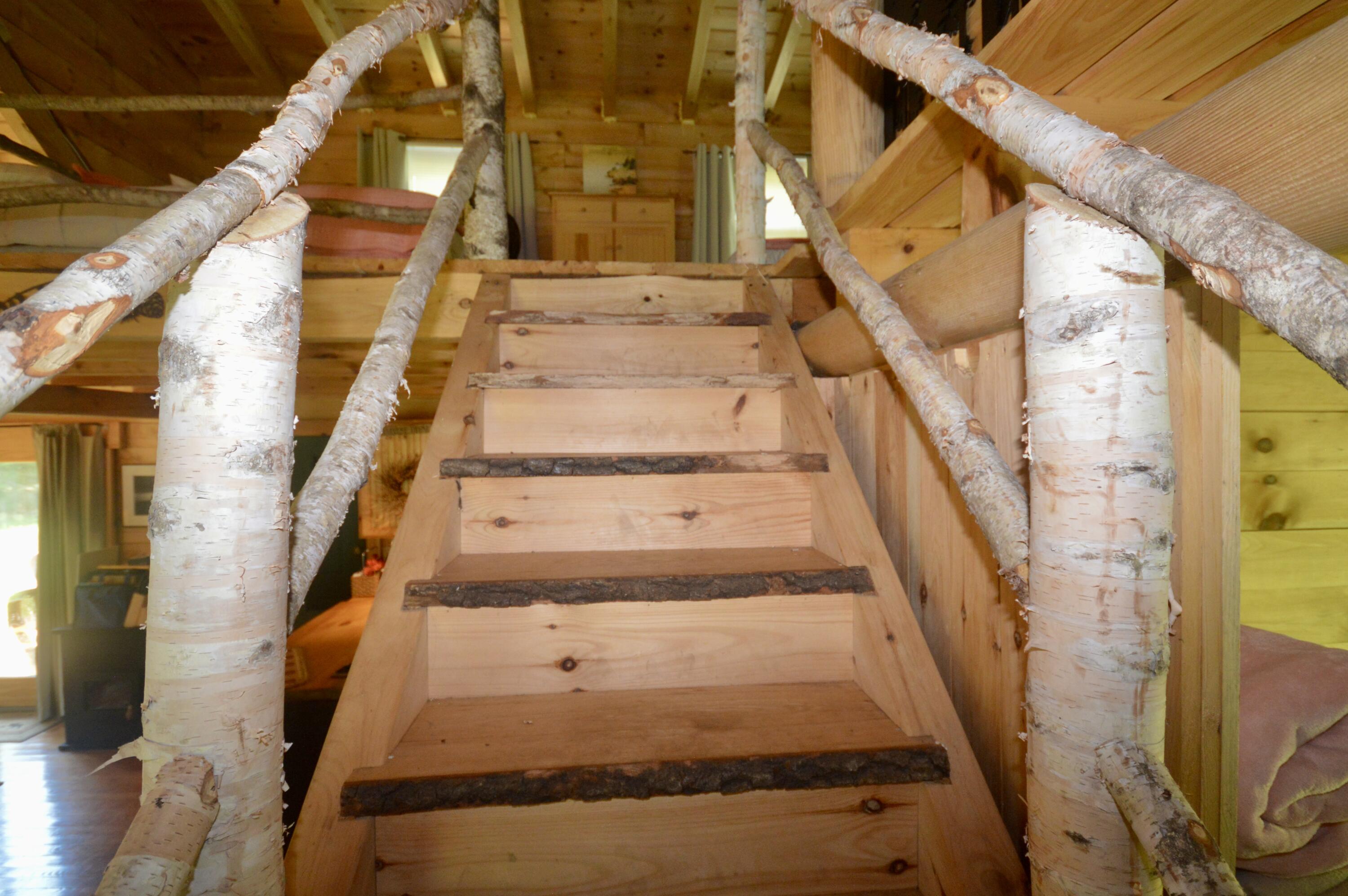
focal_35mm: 15
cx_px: 674
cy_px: 448
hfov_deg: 100.4
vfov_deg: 77.2
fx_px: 561
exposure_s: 1/60
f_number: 4
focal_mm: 10
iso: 1400
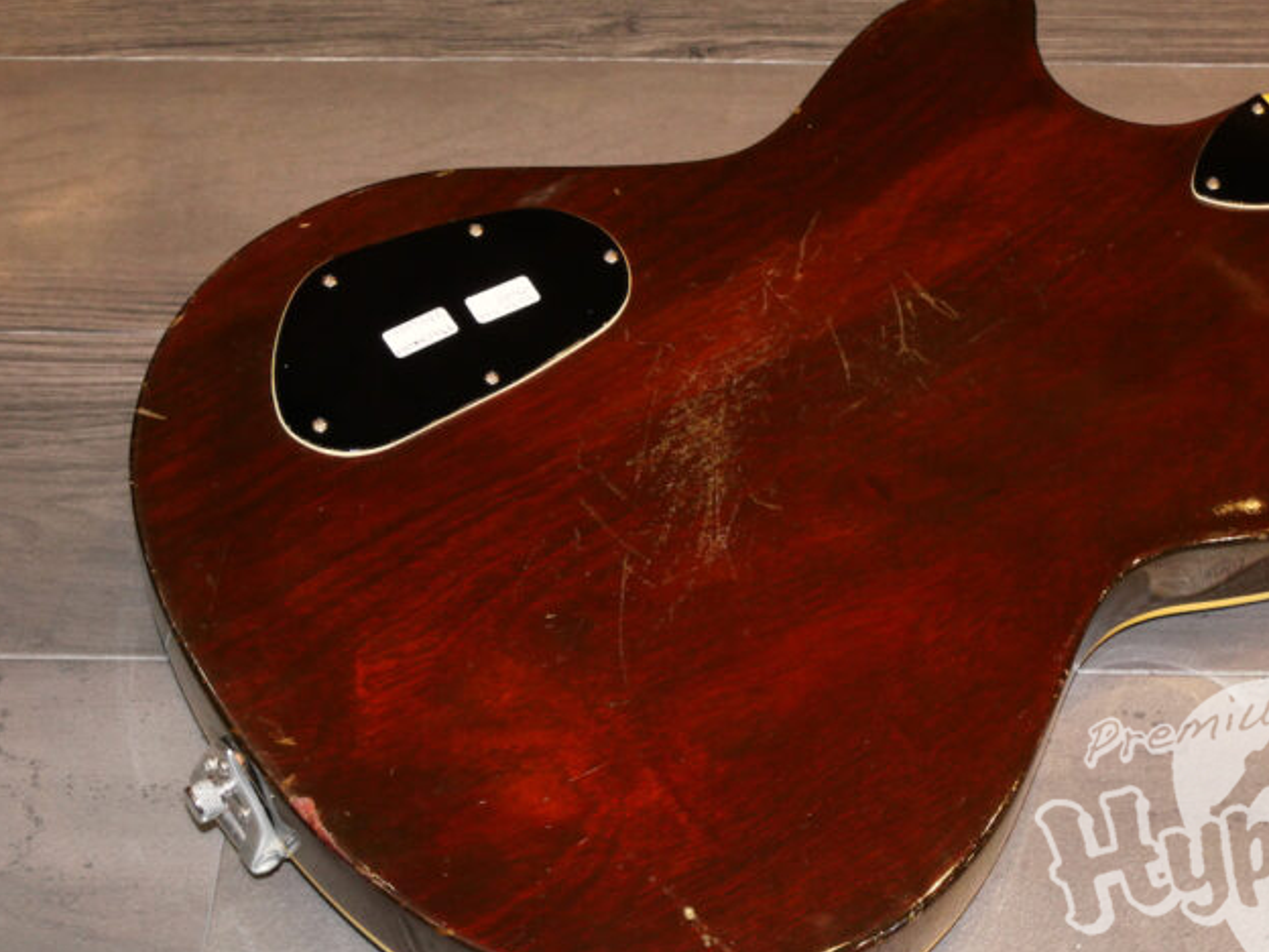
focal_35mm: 82
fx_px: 3006
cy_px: 513
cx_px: 805
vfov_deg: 18.0
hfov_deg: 23.8
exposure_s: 1/50
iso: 1000
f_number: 5.6
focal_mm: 32
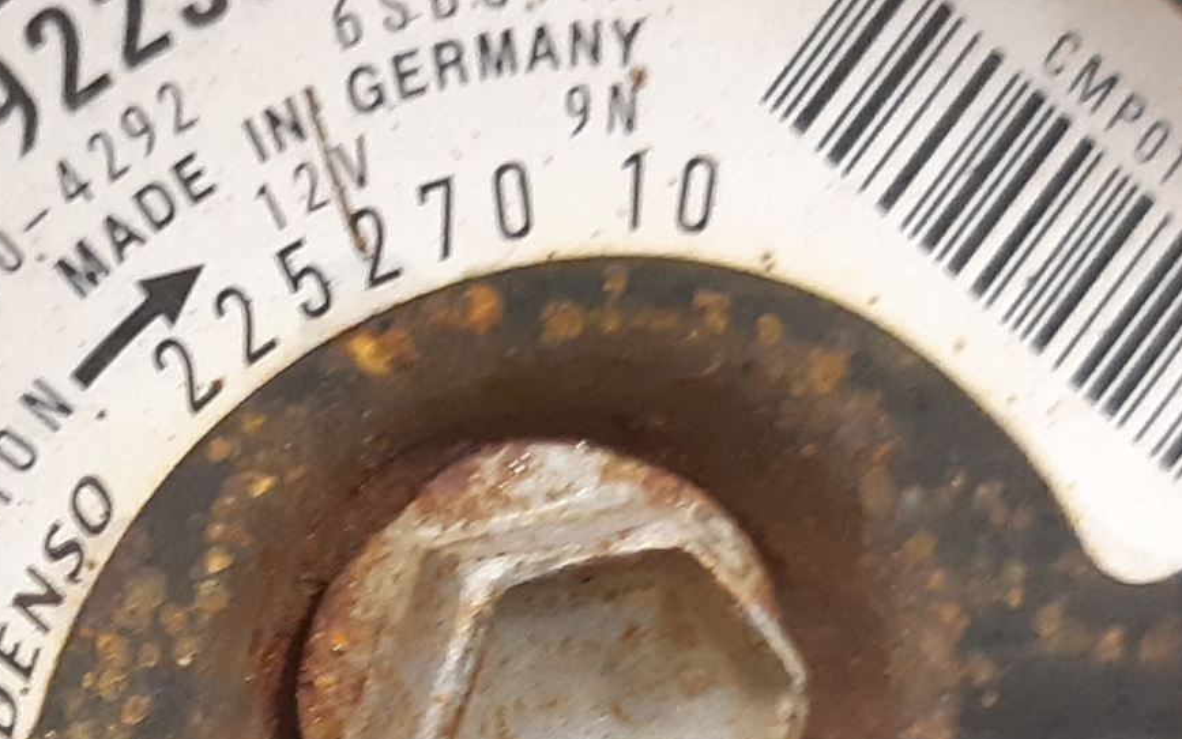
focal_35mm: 65
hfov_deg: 30.9
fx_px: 2094
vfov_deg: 19.4
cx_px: 285
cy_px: 759
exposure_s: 1/25
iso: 320
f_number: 1.7
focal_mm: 3.93
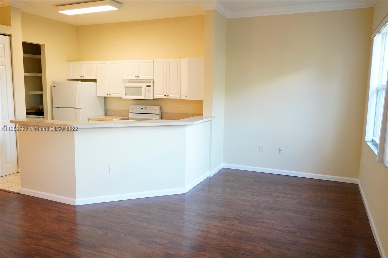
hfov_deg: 65.5
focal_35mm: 28
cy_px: 129
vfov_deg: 46.4
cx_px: 194
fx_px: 302
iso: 8000
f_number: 11
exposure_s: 1/30
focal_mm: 28
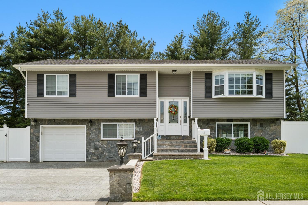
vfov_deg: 41.1
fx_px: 274
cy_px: 102
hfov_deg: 58.7
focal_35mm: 32
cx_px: 154
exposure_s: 1/500
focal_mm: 32
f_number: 8
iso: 200
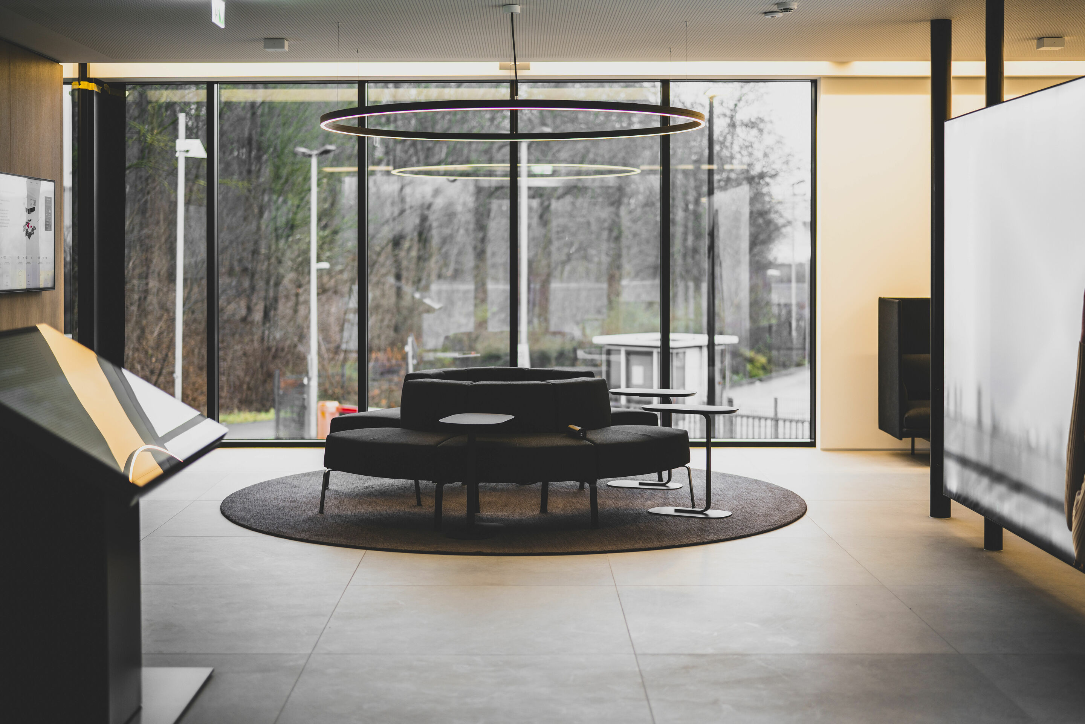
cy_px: 362
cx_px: 542
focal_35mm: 50
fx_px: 1507
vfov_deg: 27.0
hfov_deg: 39.6
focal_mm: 50
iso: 100
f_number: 1.4
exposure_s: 1/80
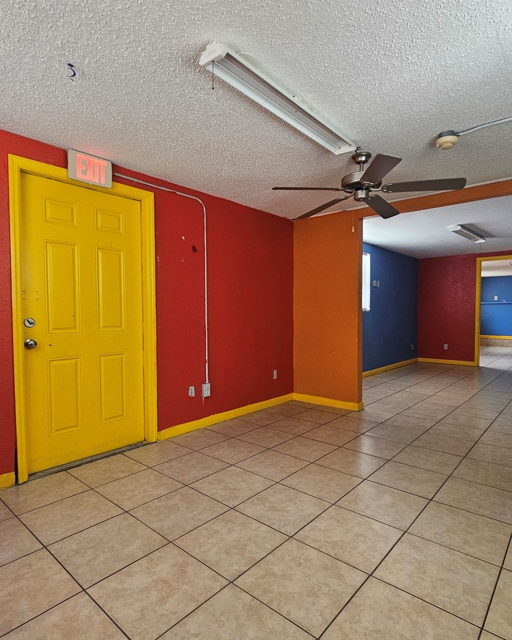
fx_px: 341
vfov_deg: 86.4
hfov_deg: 73.7
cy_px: 326
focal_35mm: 18
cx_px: 269
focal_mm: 2.2
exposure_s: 1/60
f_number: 2.2
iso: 200
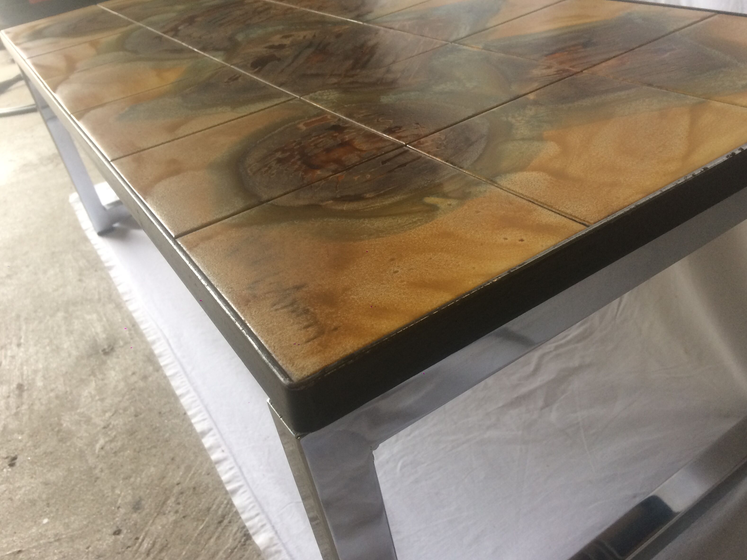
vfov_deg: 46.8
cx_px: 383
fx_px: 647
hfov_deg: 60.0
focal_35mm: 30
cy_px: 286
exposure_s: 1/33
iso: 40
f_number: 2.2
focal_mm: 4.15
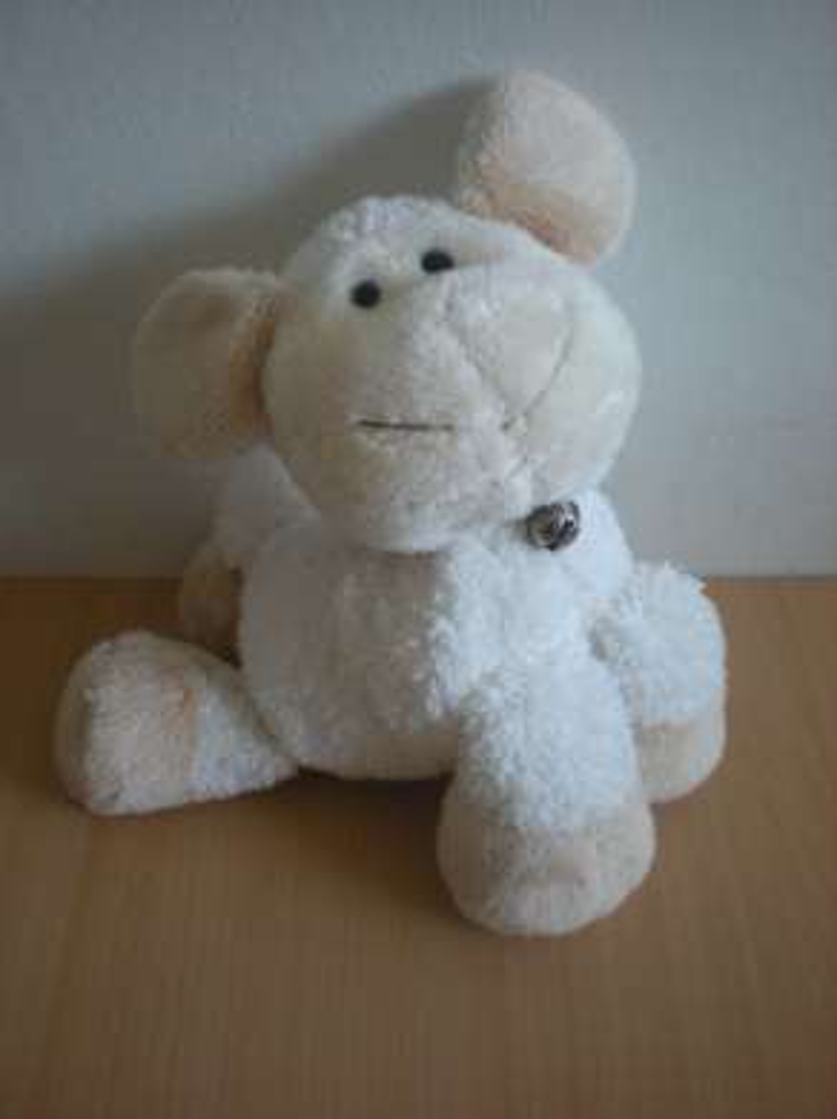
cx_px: 418
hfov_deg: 37.7
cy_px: 560
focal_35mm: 38
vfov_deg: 49.0
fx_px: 1226
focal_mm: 6.3
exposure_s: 1/39.6
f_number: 3.1
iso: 200
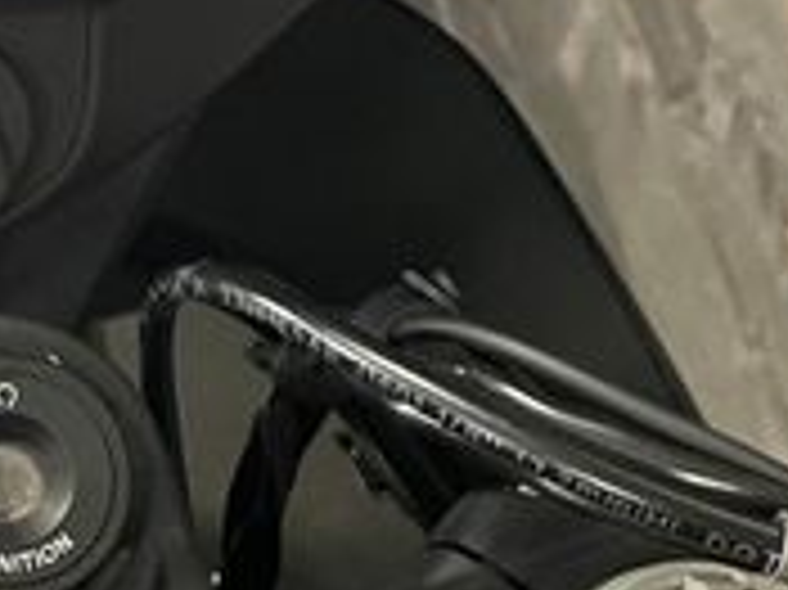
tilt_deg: -48.9
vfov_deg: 15.5
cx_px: -9
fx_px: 2161
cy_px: 239
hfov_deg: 20.0
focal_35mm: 95
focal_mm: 4.2
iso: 640
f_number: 1.6
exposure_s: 1/25
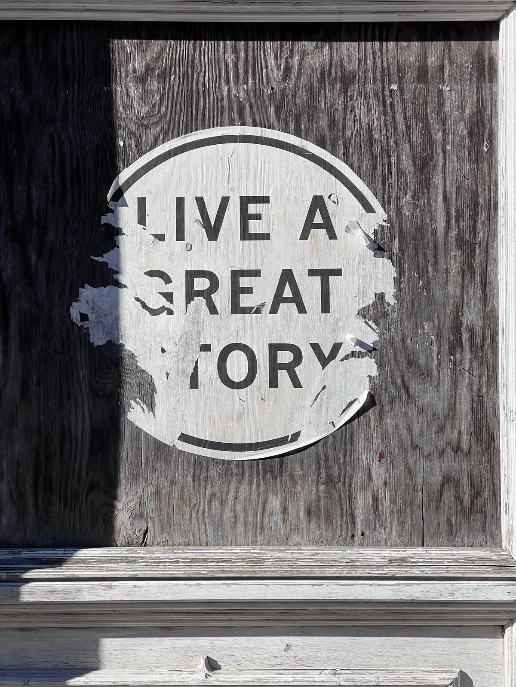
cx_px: 258
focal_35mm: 77
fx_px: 1530
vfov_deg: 25.3
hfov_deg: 19.1
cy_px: 344
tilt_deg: +2.0
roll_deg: +0.0
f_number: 2.8
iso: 32
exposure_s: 1/677
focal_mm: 9
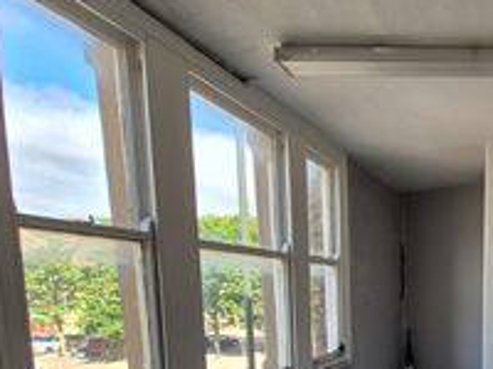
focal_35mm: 26
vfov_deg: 48.5
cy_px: 320
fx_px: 370
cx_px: 478
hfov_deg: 54.5
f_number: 2.2
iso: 50
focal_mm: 1.74
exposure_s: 1/242
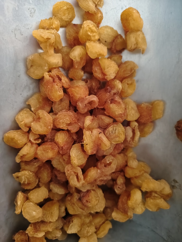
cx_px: 91
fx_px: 161
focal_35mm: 23
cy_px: 121
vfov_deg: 73.9
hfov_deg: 58.9
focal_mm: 5.56
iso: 3639
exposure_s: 1/245
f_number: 1.88
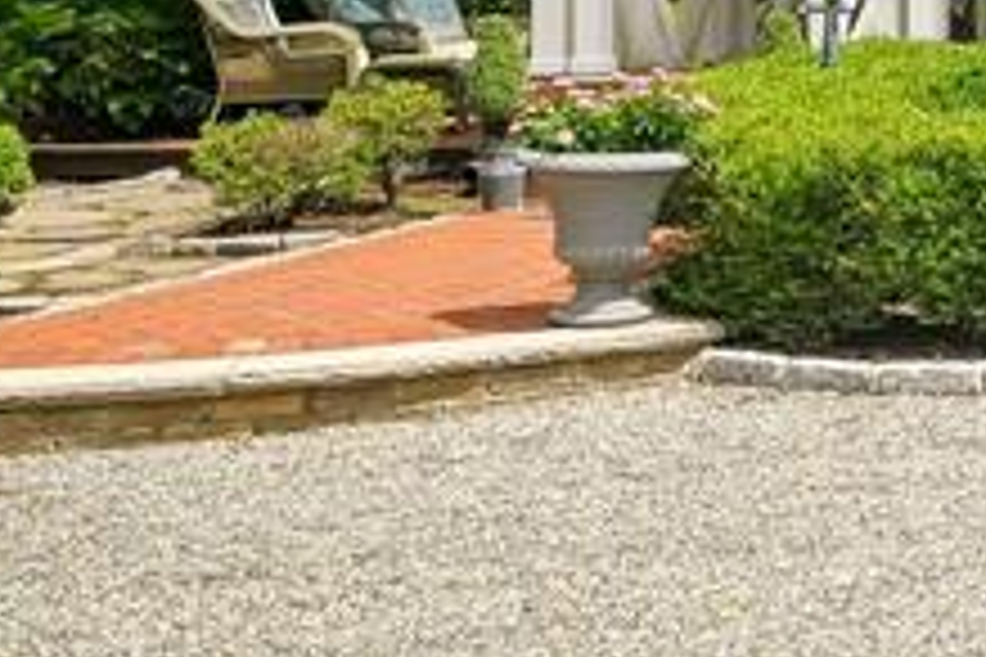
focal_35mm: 112
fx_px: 3067
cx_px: 1657
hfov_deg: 16.0
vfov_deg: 12.2
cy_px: 90
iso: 640
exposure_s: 1/640
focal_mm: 24
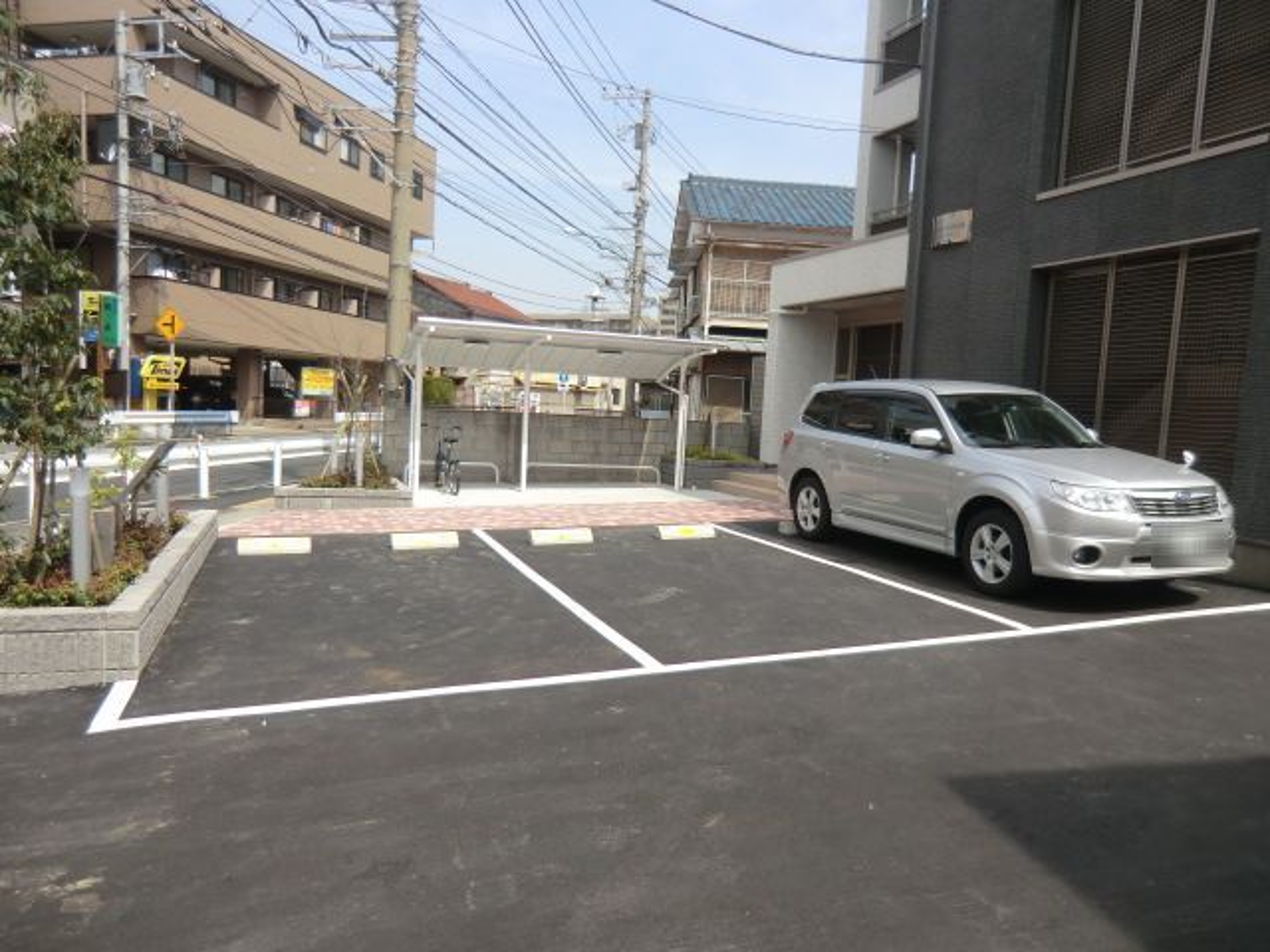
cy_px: 476
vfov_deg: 56.8
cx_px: 635
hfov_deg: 71.6
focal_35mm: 24
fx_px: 881
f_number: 3.2
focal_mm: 4.3
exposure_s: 1/500
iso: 64
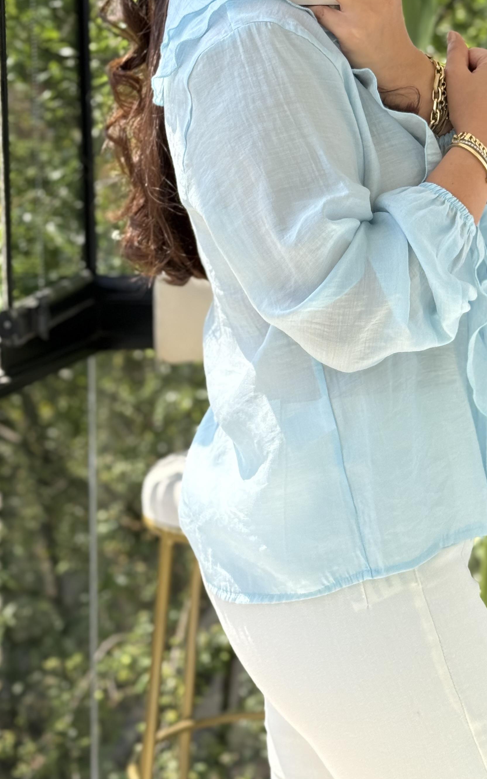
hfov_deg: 16.8
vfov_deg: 26.6
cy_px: 225
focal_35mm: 77
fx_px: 1635
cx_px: 367
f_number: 1.78
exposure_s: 1/681
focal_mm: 6.76
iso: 80
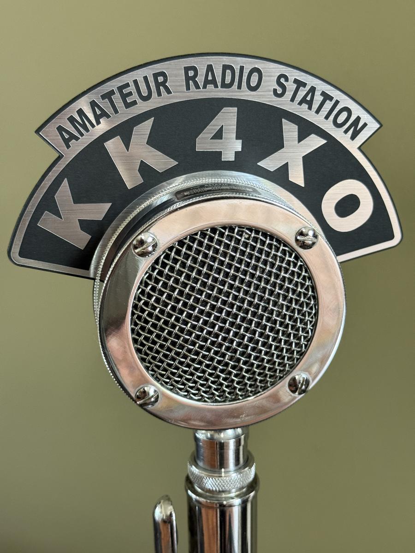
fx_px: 767
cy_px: 276
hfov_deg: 30.3
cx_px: 208
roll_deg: +2.3
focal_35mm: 48
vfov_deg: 39.7
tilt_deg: -16.4
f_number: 1.78
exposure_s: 1/40
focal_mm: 6.76
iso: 250
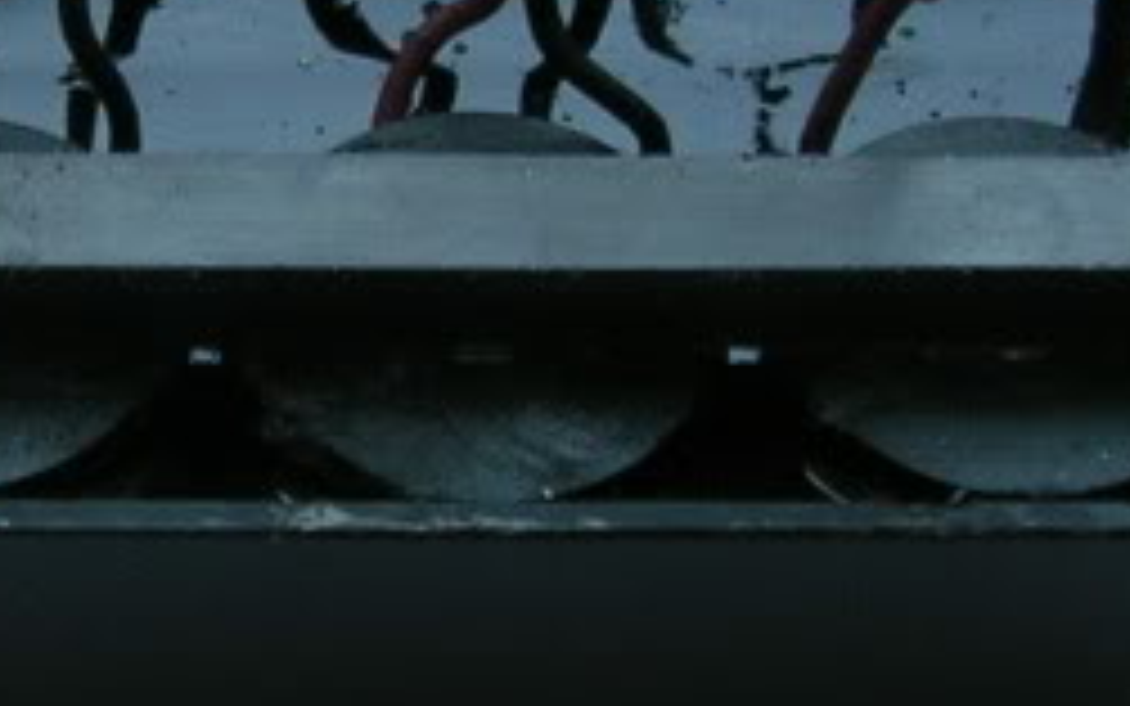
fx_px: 4528
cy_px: 72
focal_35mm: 147
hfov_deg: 14.1
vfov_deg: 8.9
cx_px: 225
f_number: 2.9
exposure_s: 1/9
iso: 50
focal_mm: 5.7
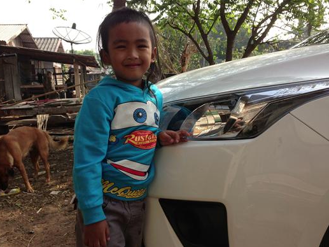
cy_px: 127
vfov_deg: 41.8
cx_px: 163
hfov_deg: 53.9
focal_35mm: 34
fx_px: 323
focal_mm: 4.13
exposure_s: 1/589
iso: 50
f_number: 2.4
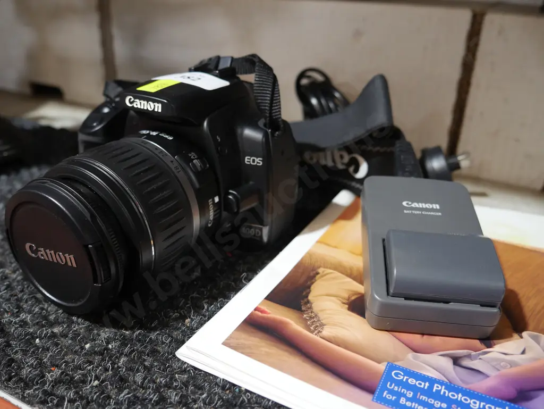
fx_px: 472
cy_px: 204
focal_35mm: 30
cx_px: 272
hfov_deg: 59.9
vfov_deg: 46.8
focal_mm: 15
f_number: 3.6
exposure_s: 1/60
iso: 640
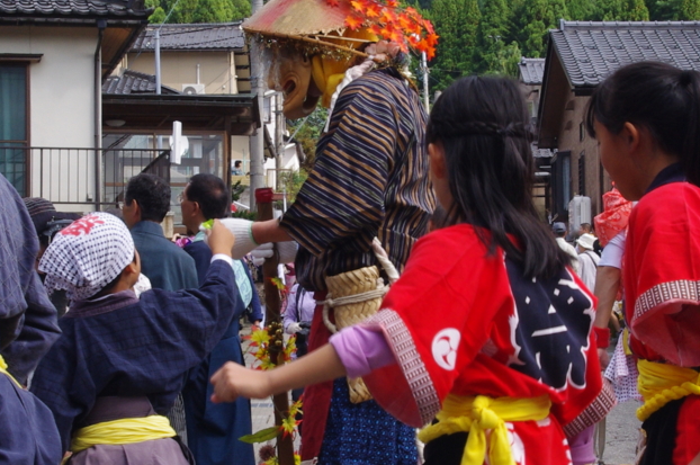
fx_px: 2447
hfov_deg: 16.3
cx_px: 324
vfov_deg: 10.9
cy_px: 230
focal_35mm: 126
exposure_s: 1/160
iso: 400
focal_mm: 32.5
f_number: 11
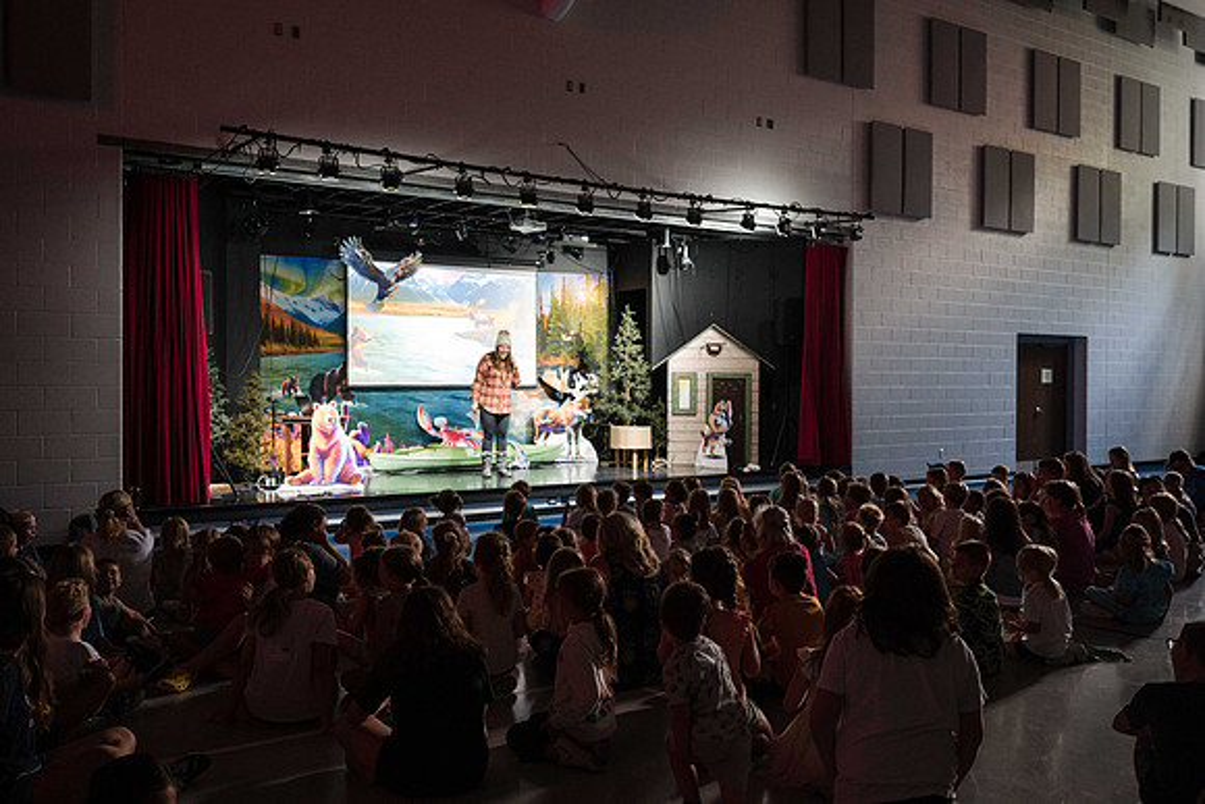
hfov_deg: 59.4
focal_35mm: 32
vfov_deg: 41.7
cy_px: 396
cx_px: 595
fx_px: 1056
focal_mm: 30
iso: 3200
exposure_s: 1/80
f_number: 4
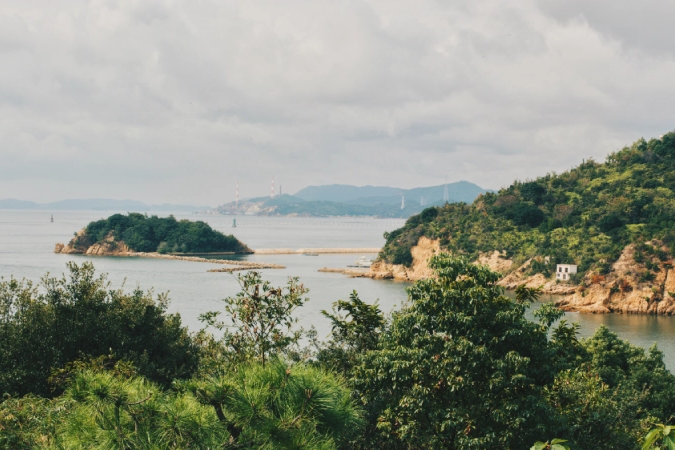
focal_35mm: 67
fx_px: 1256
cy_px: 200
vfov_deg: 20.3
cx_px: 394
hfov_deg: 30.0
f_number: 13
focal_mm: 27
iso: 125
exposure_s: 1/85
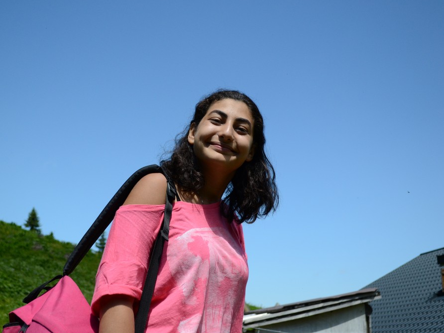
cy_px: 167
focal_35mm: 53
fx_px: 680
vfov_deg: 27.5
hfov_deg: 36.1
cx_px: 191
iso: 640
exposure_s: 1/4000
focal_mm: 32
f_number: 4.8
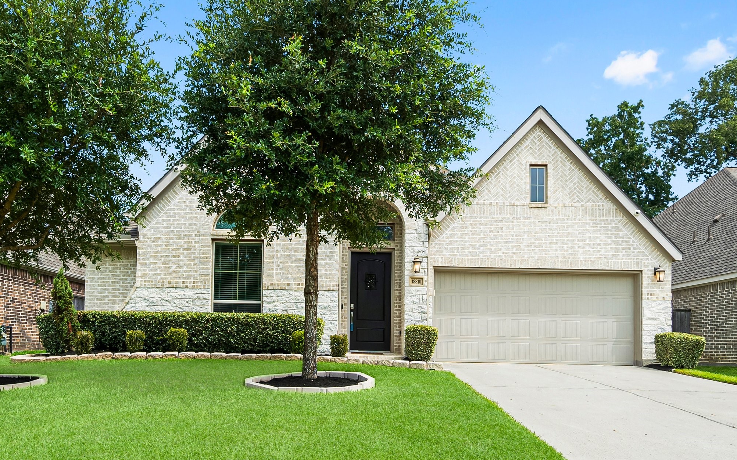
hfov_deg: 72.5
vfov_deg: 49.2
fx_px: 502
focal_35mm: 25
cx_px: 368
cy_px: 212
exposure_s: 1/320
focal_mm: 16
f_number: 8
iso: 2000
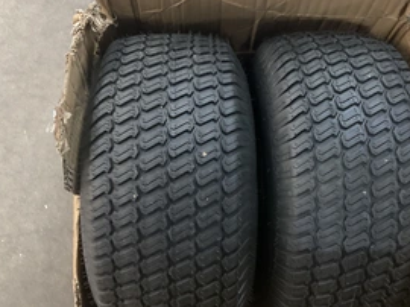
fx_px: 509
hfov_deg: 43.8
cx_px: 225
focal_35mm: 43
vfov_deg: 33.5
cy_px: 131
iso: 250
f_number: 1.8
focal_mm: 3
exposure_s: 1/30
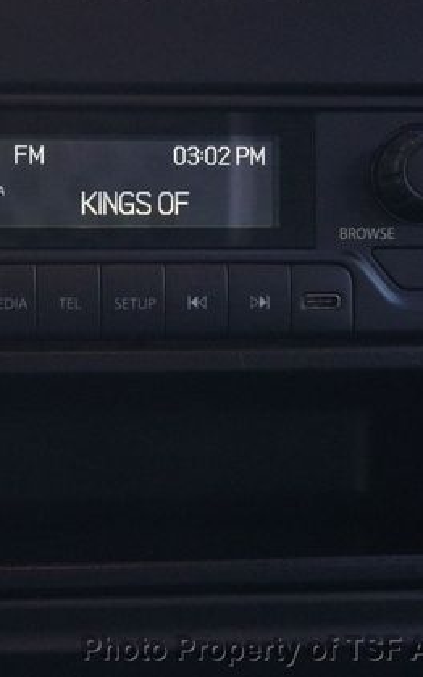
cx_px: 102
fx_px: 1549
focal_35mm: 84
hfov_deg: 15.5
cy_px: 334
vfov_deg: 24.6
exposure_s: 1/250
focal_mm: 36
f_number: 9
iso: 6400
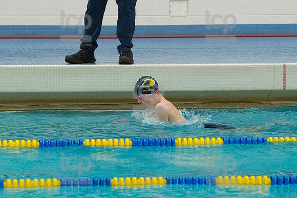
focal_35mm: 292
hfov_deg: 7.1
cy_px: 99
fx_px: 2408
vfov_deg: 4.7
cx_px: 148
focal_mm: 195
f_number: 5
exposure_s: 1/1250
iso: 10000
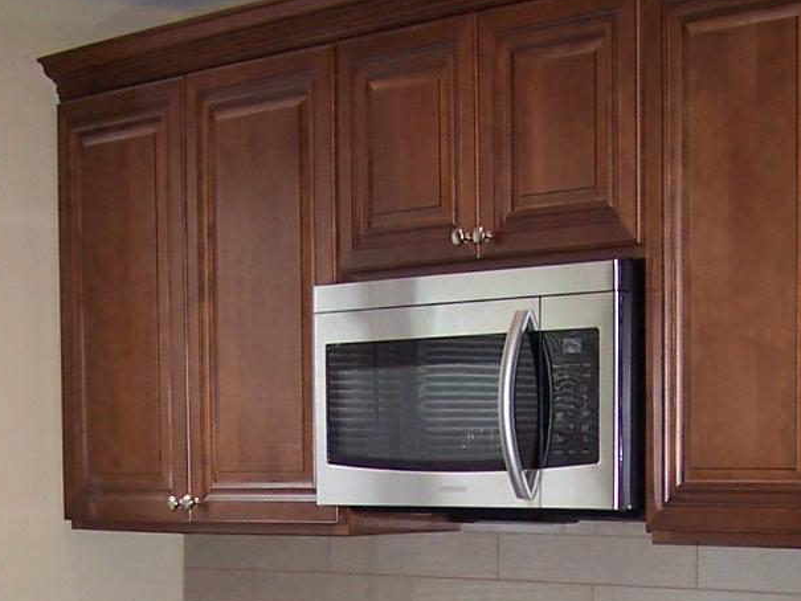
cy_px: 764
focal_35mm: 104
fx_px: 2407
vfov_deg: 13.7
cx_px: 448
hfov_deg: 18.9
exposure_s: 1/60
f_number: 2.8
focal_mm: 6.3
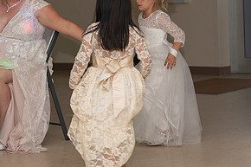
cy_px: 46
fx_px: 976
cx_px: 13
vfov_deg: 9.8
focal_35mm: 140
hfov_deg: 14.5
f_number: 3.5
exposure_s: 1/125
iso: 800
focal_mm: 70
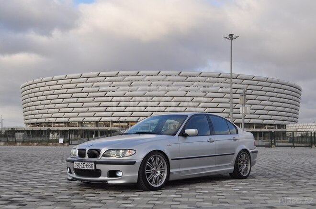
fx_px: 381
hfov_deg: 45.0
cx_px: 158
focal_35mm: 44
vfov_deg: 30.8
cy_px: 104
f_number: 8
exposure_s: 1/250
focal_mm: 29
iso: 200
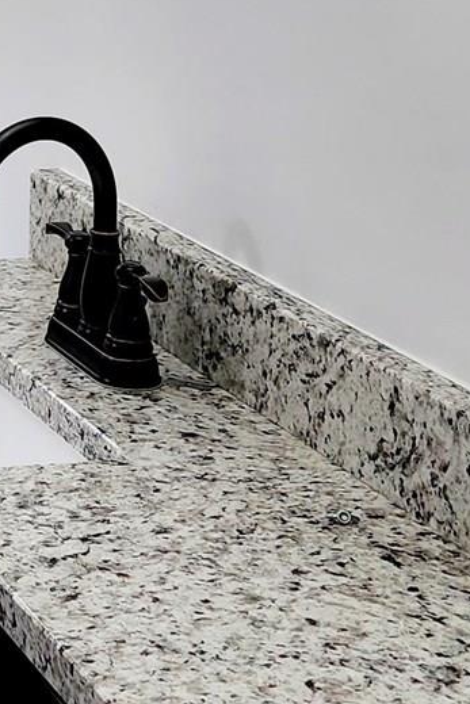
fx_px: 2074
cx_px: -295
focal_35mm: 106
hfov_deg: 12.1
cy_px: -53
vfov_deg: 18.6
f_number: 1.8
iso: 64
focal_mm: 6.4
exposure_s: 1/182
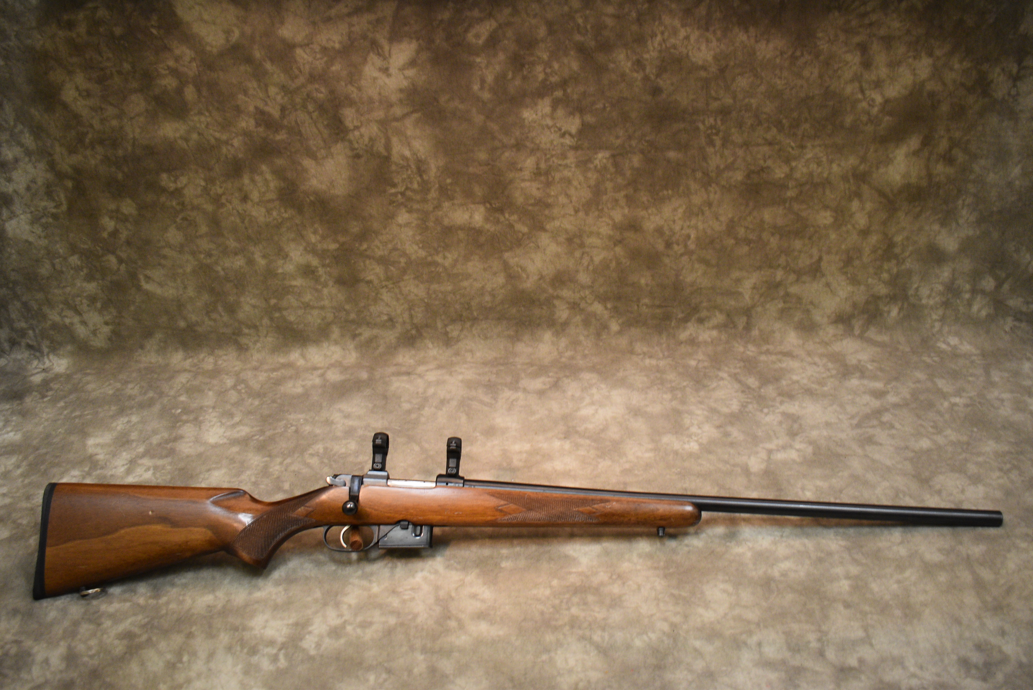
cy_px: 345
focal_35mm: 34
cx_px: 516
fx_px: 991
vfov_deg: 38.4
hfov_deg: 55.1
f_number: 3.8
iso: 1400
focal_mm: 23
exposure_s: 1/125
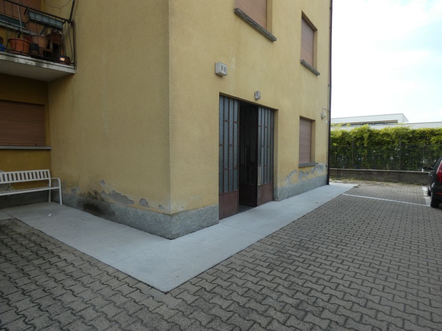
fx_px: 255
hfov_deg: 81.7
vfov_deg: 66.0
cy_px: 166
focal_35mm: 20
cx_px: 221
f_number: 2.8
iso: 80
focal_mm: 3.6
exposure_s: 1/500
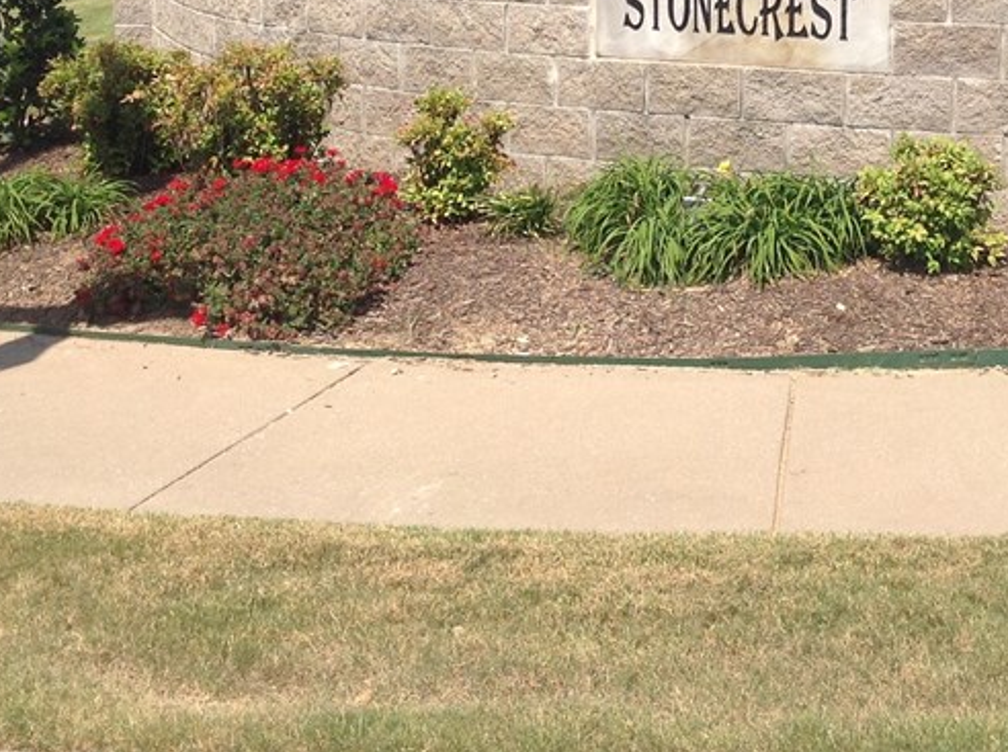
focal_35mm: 73
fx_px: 2122
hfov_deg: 26.5
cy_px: 31
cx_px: 727
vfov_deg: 19.6
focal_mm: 4.28
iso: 50
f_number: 2.4
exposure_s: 1/1890
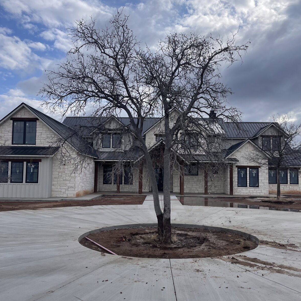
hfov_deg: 52.5
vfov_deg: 52.5
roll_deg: -1.4
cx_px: 150
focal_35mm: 31
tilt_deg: +5.0
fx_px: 305
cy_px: 157
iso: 32
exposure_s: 1/3861
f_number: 1.6
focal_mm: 4.2
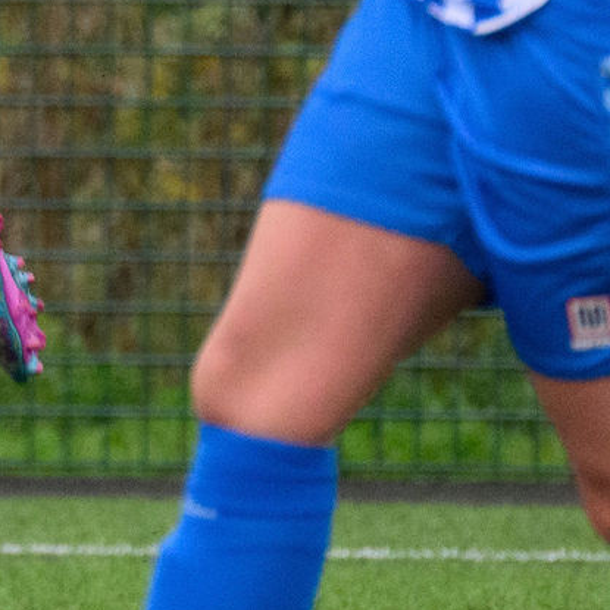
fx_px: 56641
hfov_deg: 0.6
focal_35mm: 2841
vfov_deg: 0.6
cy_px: -198
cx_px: -771
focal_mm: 400
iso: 2200
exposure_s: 1/1000
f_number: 5.6
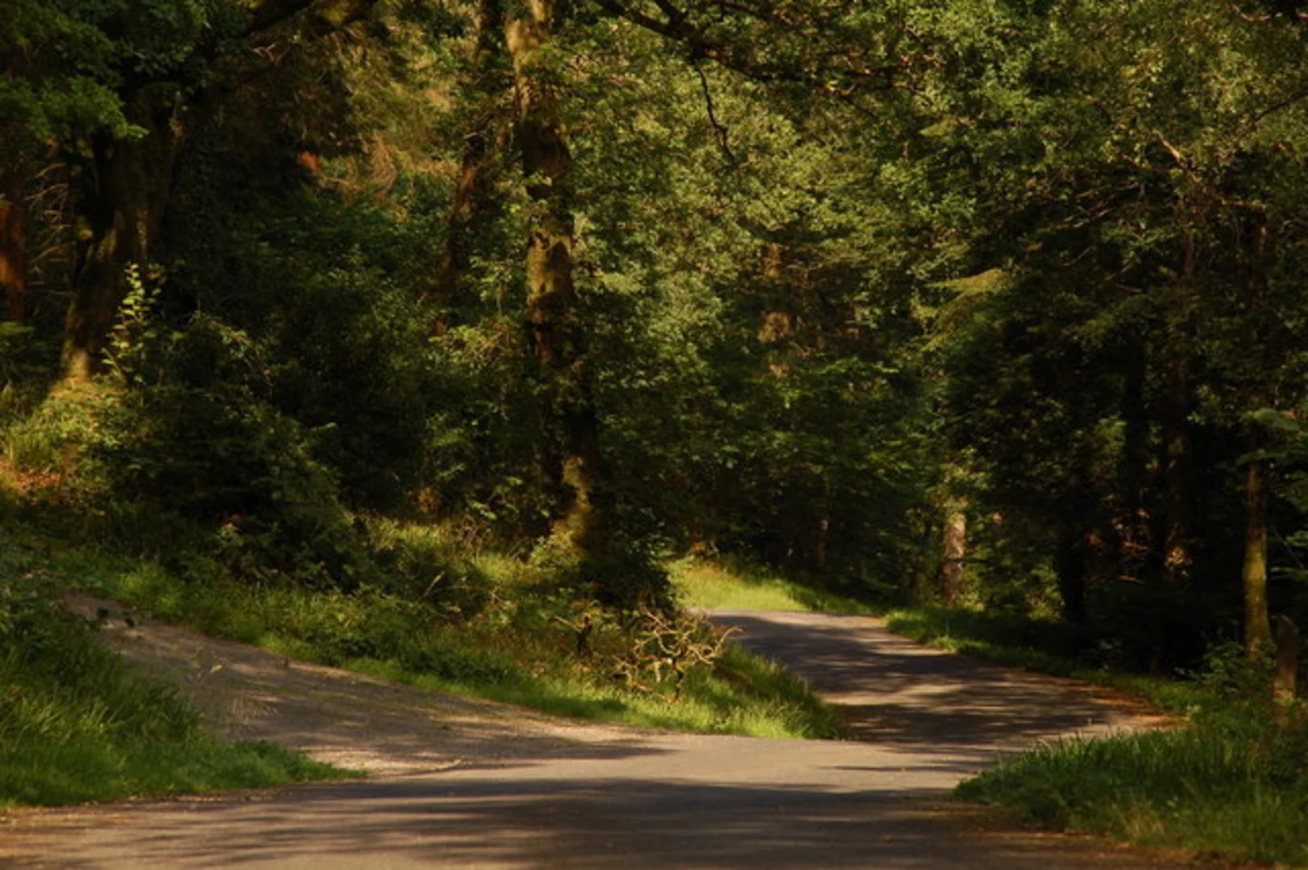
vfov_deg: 7.9
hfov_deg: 11.8
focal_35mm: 174
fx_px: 6318
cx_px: 654
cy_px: 435
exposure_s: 1/125
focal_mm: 116
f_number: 8
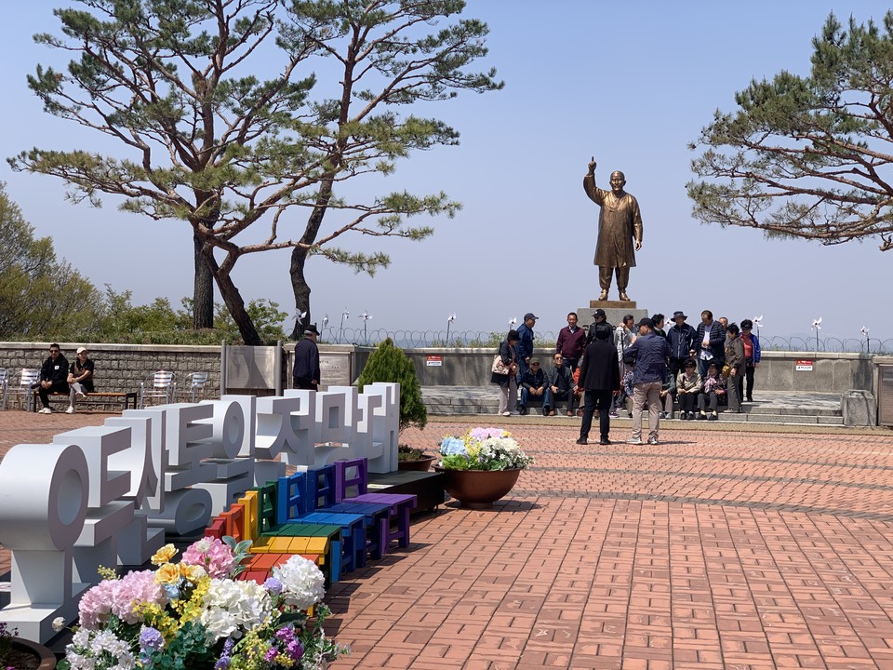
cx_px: 446
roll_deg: -1.1
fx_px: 1341
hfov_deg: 36.8
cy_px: 335
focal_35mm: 52
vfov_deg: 28.0
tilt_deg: +0.5
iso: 16
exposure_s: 1/1453
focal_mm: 6
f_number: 2.4
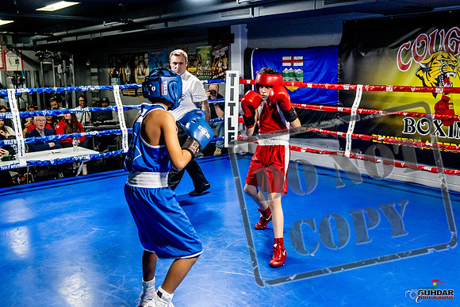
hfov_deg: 51.9
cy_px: 154
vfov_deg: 36.0
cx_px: 230
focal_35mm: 37
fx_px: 473
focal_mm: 25
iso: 5000
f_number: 2.8
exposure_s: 1/800
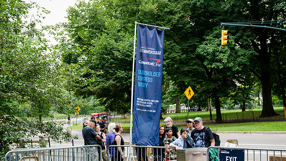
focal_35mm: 48
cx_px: 148
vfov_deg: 24.9
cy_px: 96
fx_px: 364
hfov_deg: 42.9
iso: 1000
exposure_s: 1/640
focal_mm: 35
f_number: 3.2
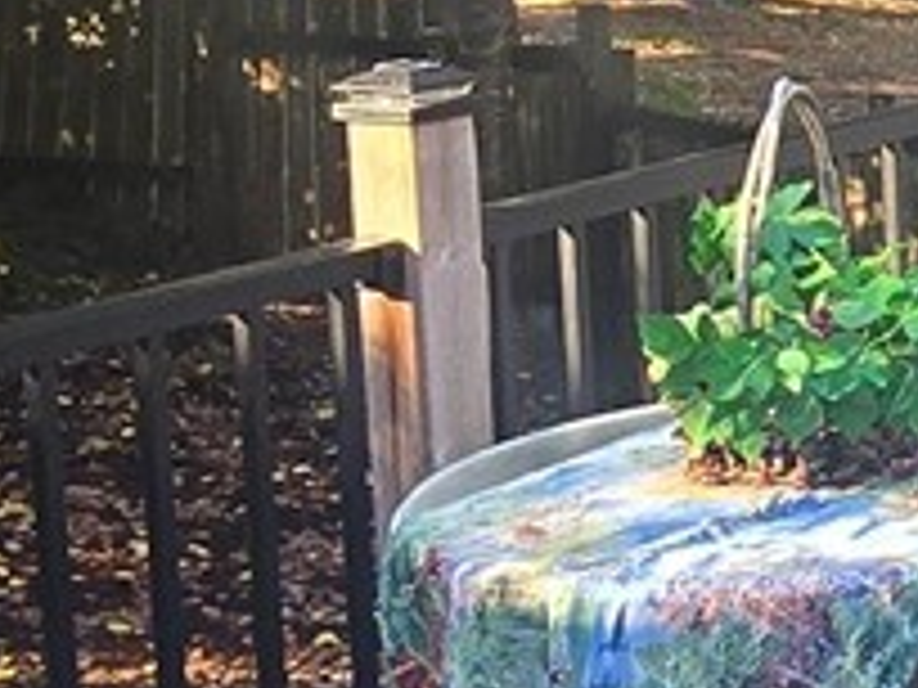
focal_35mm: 102
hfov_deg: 15.8
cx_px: 1755
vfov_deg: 14.3
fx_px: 2705
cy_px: -13
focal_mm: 2.2
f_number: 2.2
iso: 50
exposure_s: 1/60
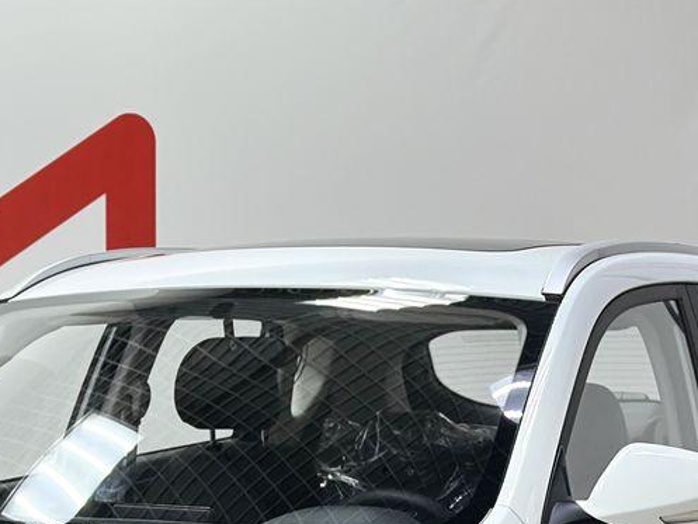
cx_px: 181
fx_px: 2803
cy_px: 670
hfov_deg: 14.1
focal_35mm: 139
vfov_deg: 10.5
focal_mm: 6.86
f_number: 1.78
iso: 64
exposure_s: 1/107
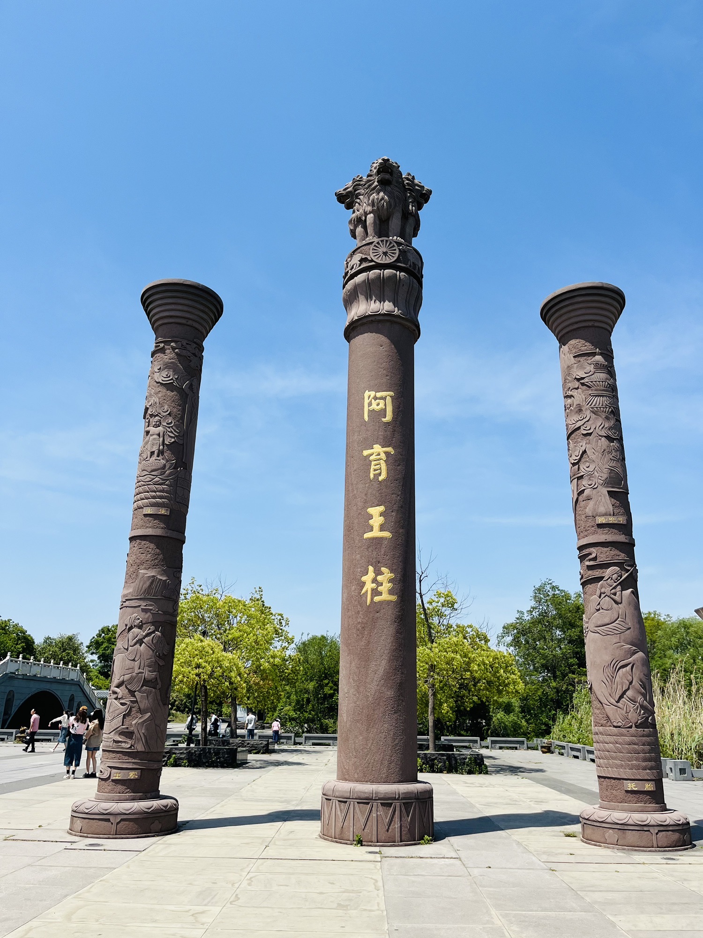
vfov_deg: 67.3
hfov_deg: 53.1
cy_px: 469
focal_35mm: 26
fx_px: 704
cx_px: 352
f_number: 1.6
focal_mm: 5.1
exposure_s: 1/4310
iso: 50
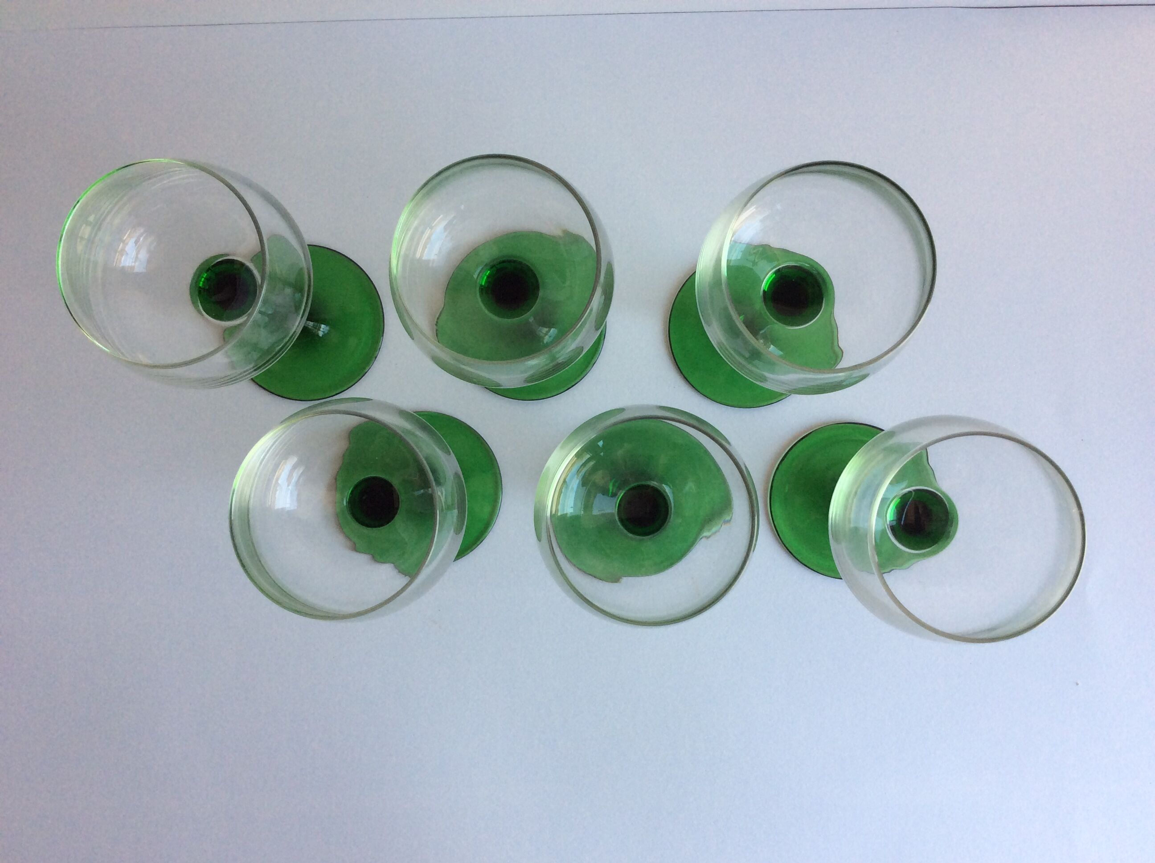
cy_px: 432
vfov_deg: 44.1
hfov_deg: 56.9
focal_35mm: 32
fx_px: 1066
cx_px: 578
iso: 50
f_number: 2.4
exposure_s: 1/100
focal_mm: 3.3
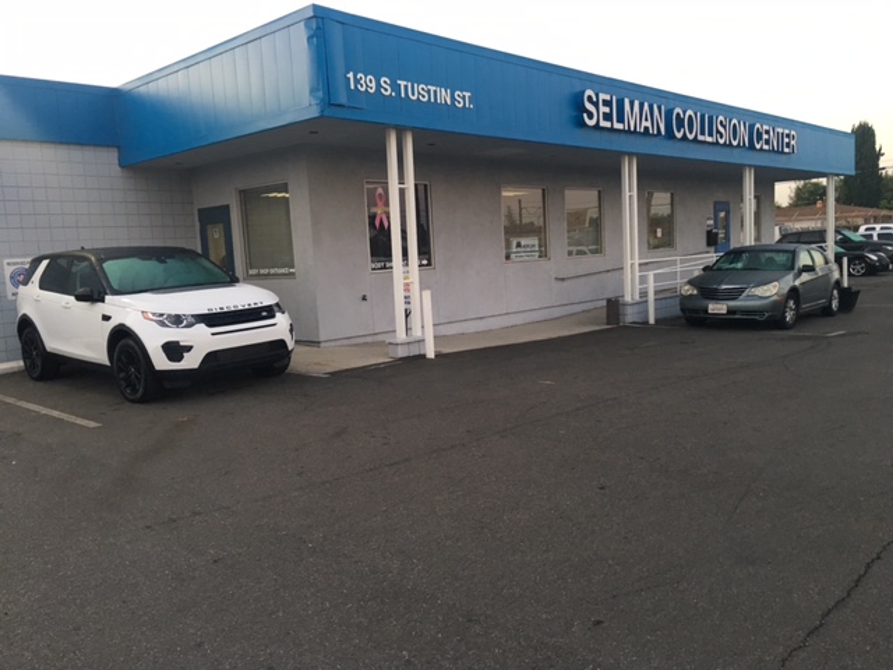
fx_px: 748
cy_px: 335
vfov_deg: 48.2
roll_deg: +2.7
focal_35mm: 29
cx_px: 446
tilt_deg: -5.2
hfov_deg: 61.7
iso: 40
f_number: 2.2
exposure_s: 1/30
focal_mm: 4.15
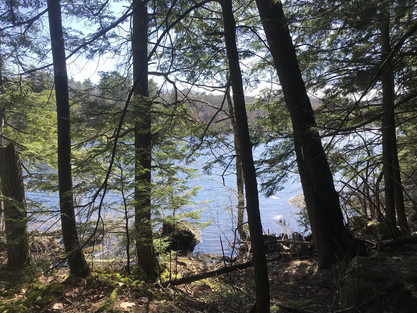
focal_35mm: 28
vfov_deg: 49.7
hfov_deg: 63.4
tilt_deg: -6.4
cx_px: 208
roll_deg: +0.7
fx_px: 337
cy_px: 156
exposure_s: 1/825
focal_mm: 3.99
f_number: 1.8
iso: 20
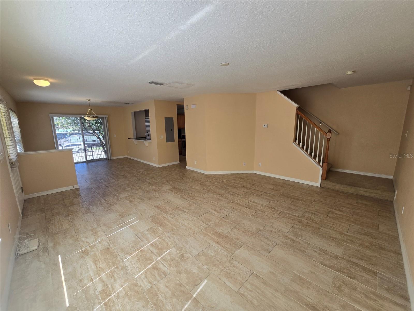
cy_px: 156
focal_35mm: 13
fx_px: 155
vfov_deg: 89.9
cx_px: 207
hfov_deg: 106.2
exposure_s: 1/173
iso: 50
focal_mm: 2.2
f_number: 2.2
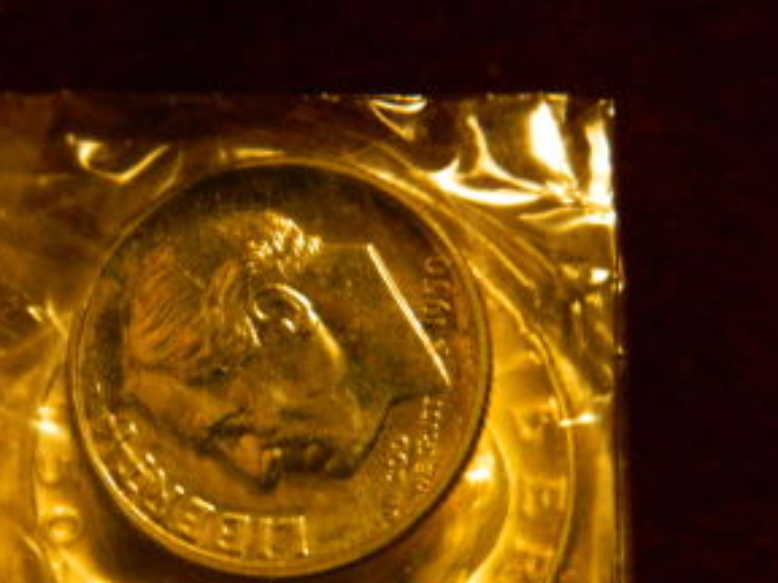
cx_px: 255
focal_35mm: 124
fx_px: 2787
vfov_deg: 11.9
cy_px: 428
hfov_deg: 15.9
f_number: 4.2
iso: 400
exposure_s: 1/20
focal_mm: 15.1
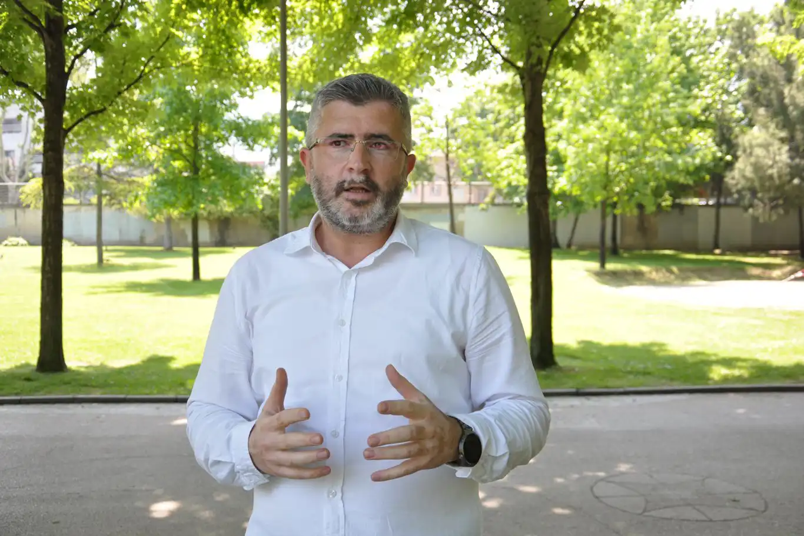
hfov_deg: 49.6
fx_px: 871
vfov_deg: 34.2
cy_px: 268
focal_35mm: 39
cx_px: 402
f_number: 9
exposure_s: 1/320
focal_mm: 26
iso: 400
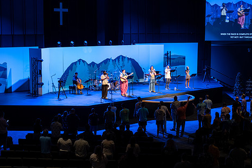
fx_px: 434
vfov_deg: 21.9
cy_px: 79
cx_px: 128
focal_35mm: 62
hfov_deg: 32.4
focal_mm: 33
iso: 1000
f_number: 2.8
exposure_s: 1/50
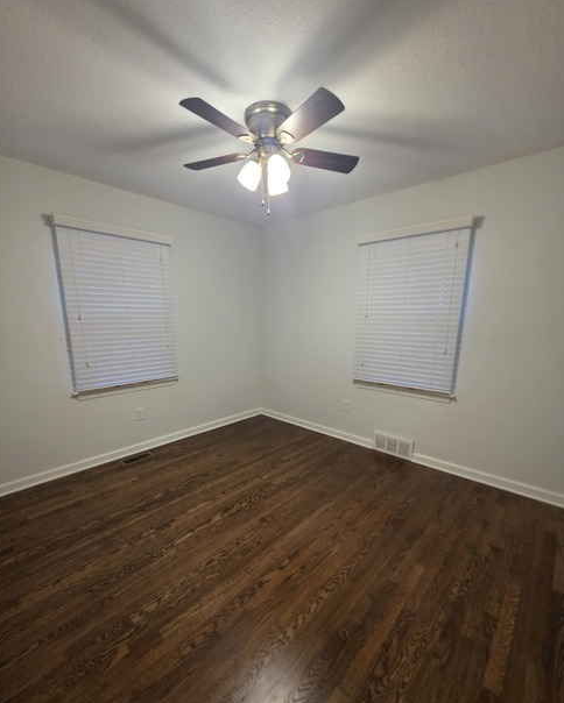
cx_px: 283
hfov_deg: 88.0
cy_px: 386
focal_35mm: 14
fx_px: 292
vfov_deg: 100.3
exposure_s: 1/60
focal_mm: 2.2
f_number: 1.9
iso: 320
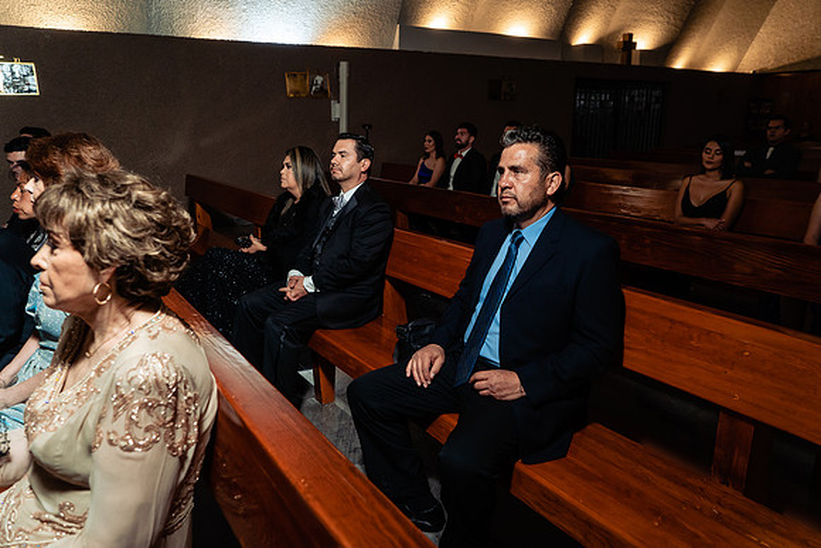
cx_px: 410
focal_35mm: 25
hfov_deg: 71.5
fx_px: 570
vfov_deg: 51.3
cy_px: 274
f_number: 4
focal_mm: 25
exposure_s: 1/160
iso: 1250
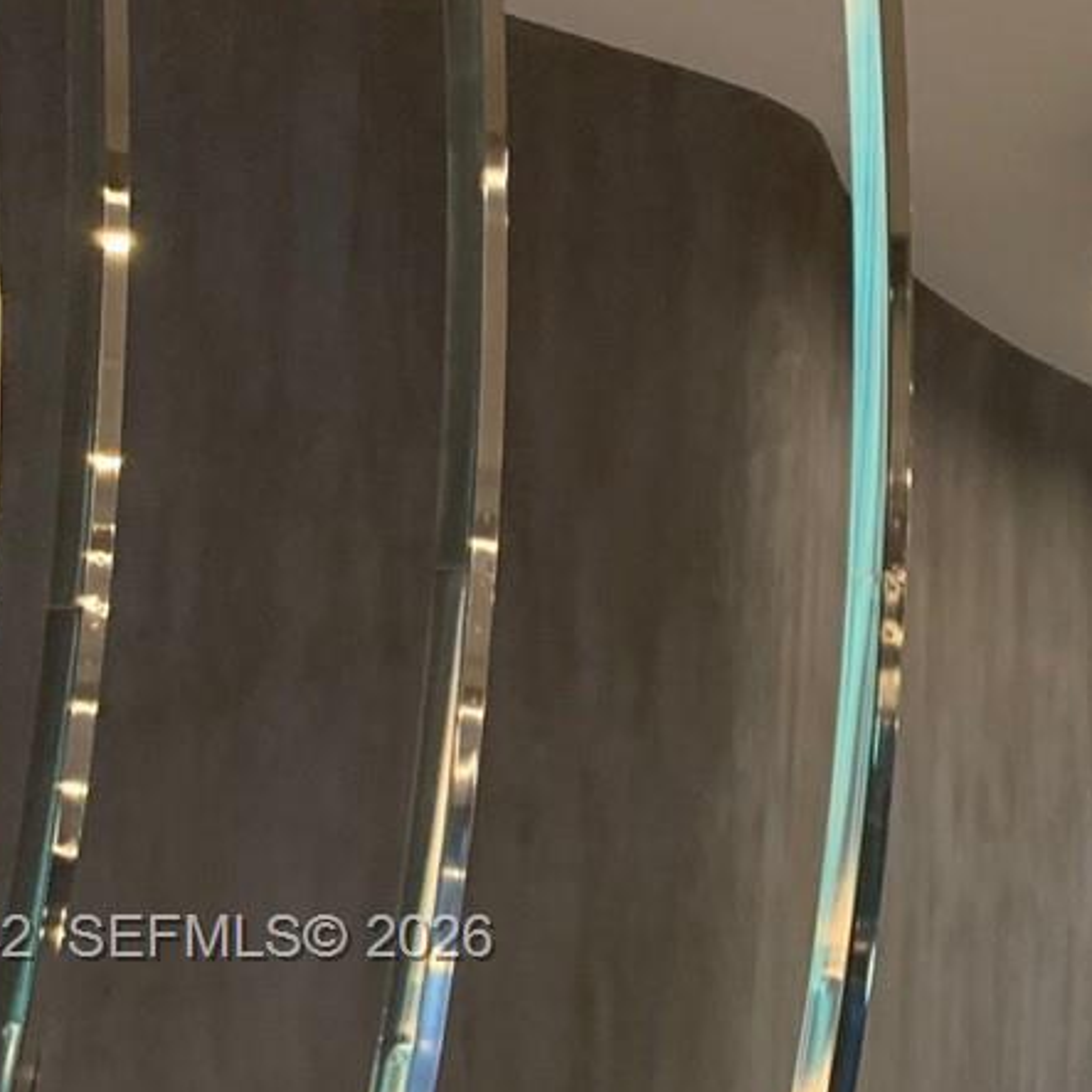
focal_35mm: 83
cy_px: 942
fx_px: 2962
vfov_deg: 20.5
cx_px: 1698
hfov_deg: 18.3
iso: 125
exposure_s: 1/60
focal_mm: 4.25
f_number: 1.8
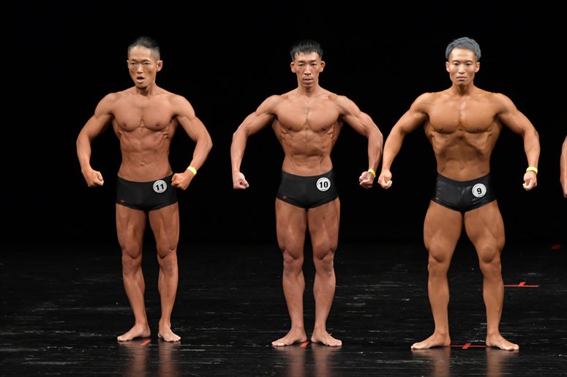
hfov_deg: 7.6
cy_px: 188
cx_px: 284
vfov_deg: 5.1
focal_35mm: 270
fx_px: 4250
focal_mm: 180
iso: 2500
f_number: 5.6
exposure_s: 1/400
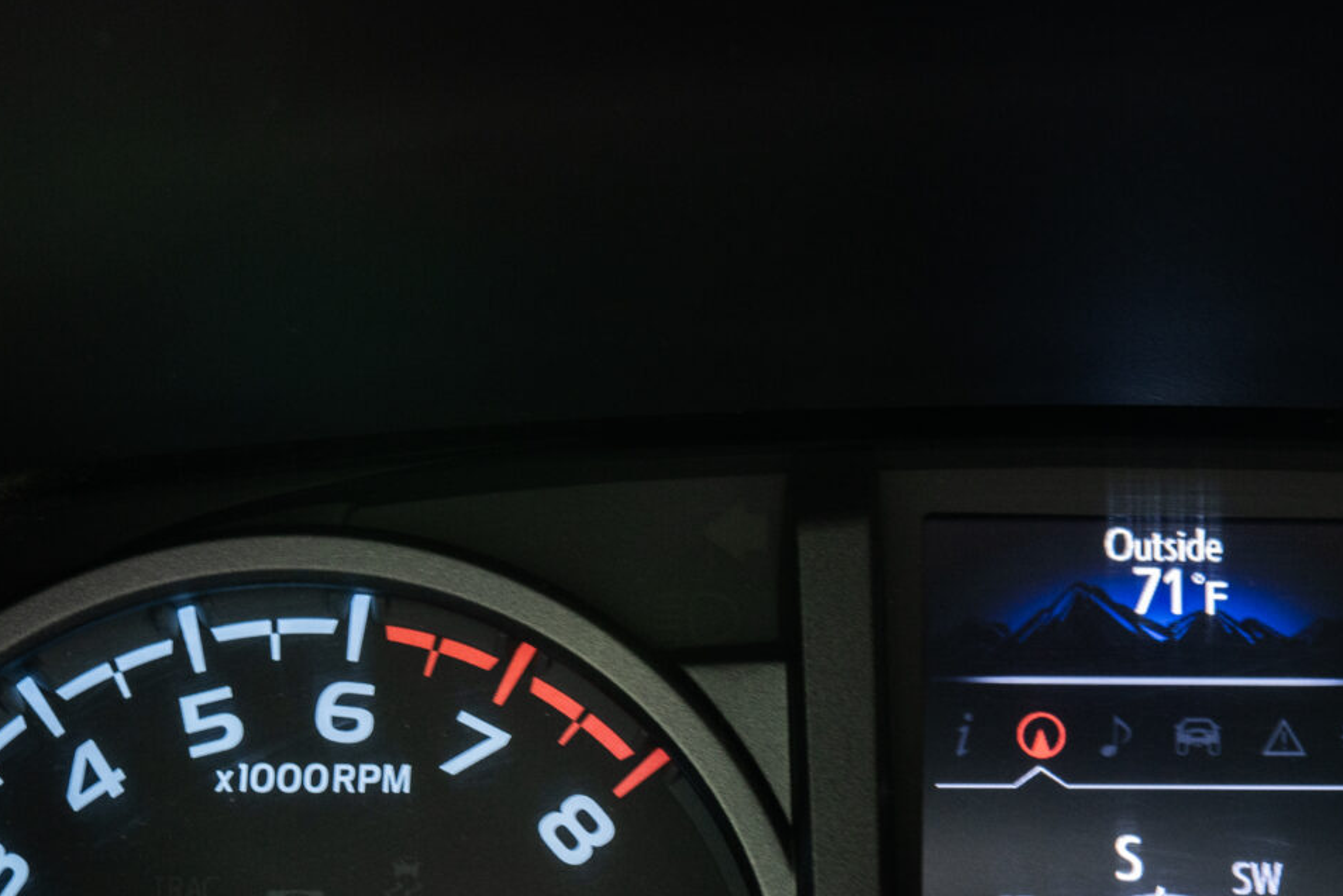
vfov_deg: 14.2
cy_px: 994
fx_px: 3508
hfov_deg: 21.4
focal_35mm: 94
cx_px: 1109
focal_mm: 35
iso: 640
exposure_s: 1/10
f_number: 4.5
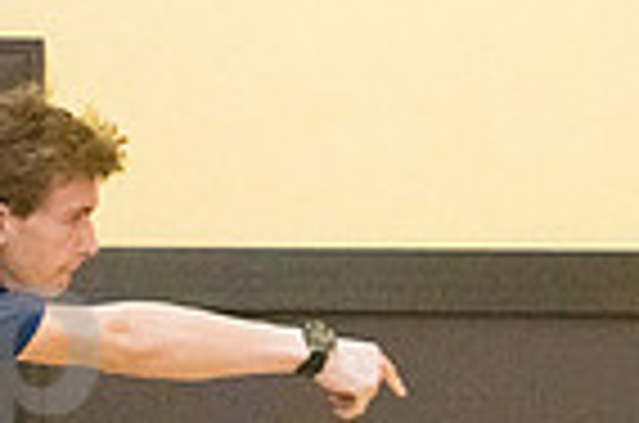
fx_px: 11246
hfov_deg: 3.3
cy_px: 412
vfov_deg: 2.2
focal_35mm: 635
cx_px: -36
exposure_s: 1/1000
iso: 10000
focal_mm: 155
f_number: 4.5
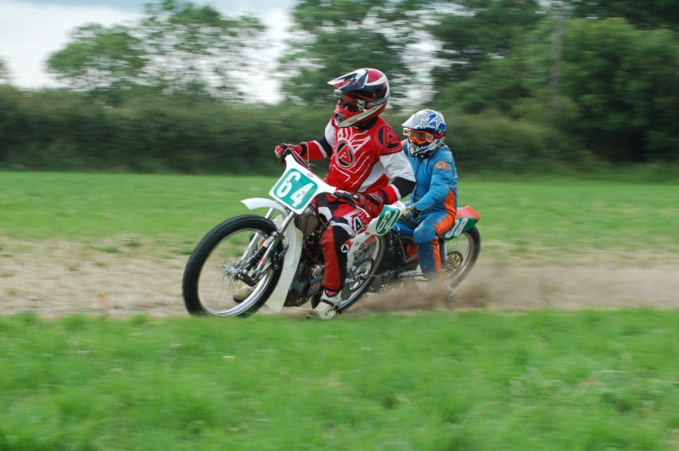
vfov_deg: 13.0
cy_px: 226
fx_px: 1979
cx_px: 340
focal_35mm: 105
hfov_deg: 19.5
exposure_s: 1/180
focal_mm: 70
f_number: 9.5
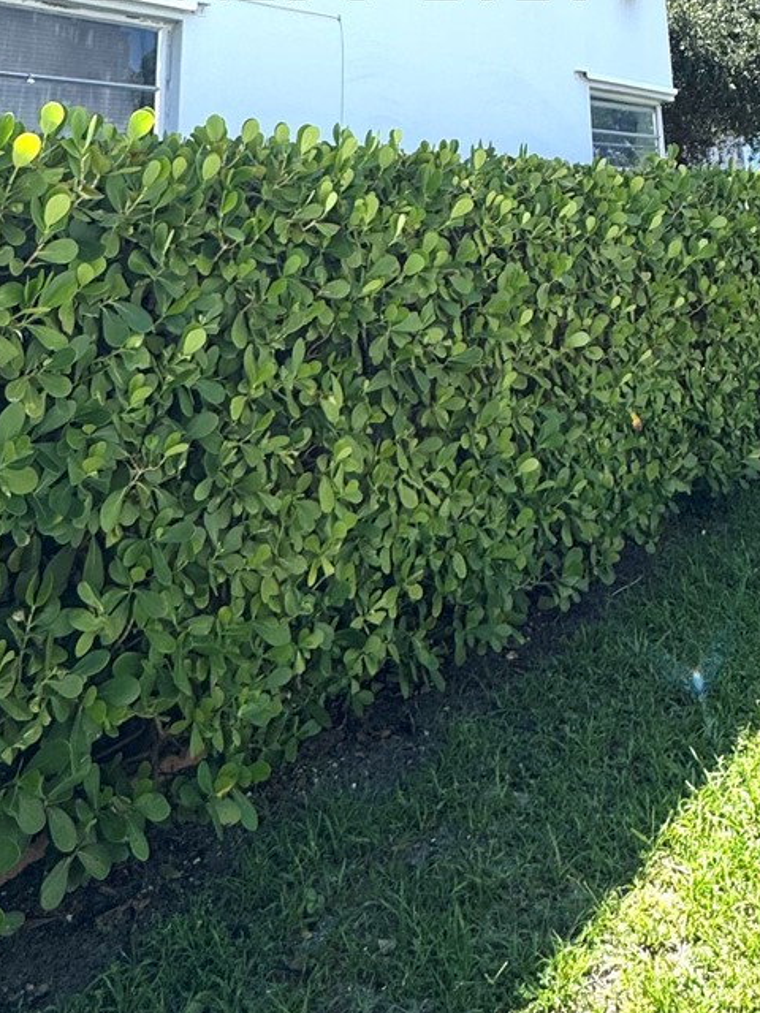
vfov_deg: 43.9
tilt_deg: +15.7
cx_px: 504
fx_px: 1025
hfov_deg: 40.2
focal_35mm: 35
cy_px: -28
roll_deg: +4.0
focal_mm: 2.22
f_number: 2.2
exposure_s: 1/1006
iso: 40
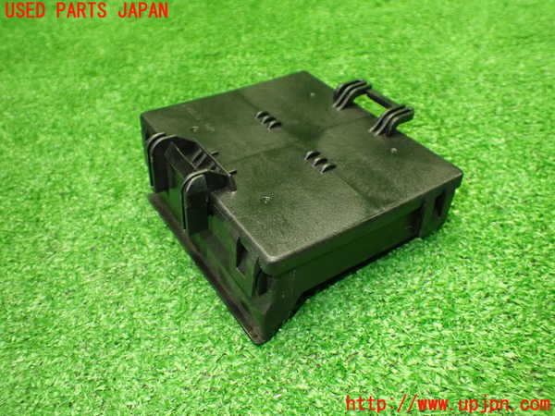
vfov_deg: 46.8
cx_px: 278
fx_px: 481
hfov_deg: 60.0
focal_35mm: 30
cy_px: 208
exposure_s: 1/100
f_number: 2.3
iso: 800
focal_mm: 5.4
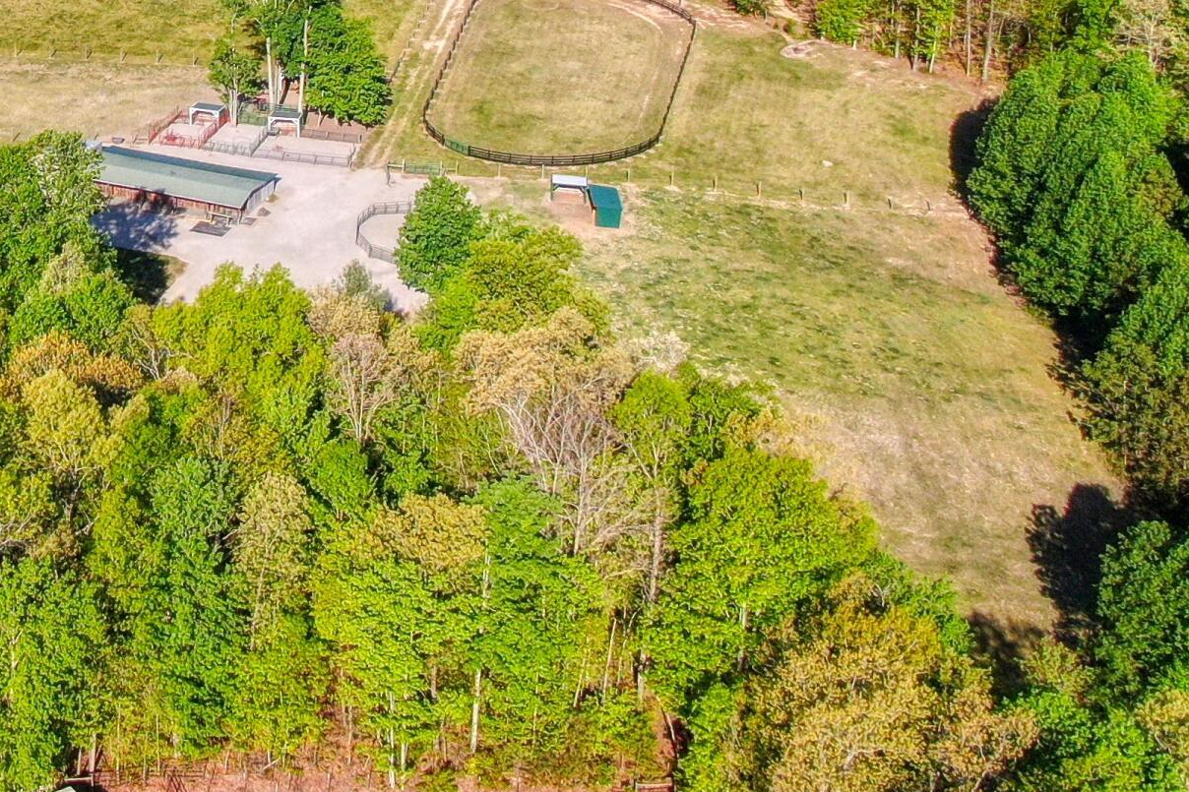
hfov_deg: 30.3
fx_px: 2047
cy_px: -90
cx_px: 29
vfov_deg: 20.8
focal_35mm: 62
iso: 110
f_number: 2.8
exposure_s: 1/1600
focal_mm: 4.4
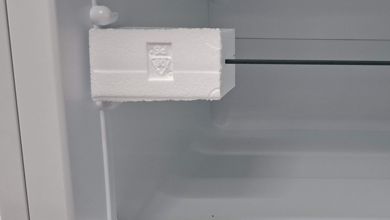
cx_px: 324
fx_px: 434
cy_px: 57
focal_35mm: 42
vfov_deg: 28.0
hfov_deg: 45.4
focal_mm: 5.54
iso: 160
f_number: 1.8
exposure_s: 1/50
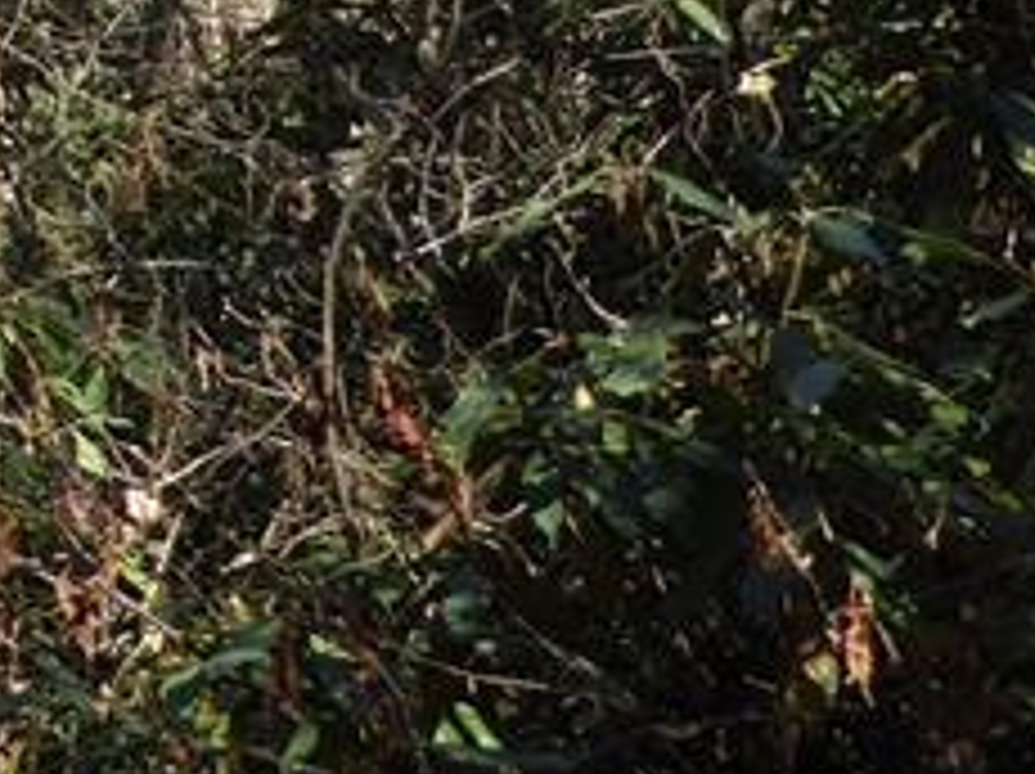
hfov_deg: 15.9
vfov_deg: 13.5
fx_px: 3196
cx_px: -774
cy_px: -99
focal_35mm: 107
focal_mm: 4.3
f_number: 3.3
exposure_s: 1/250
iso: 100
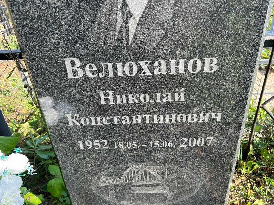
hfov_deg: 67.3
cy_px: 102
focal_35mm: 26
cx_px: 137
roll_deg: +2.9
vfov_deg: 53.1
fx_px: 206
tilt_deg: -30.9
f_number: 1.5
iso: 50
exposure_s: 1/558
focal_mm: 5.7
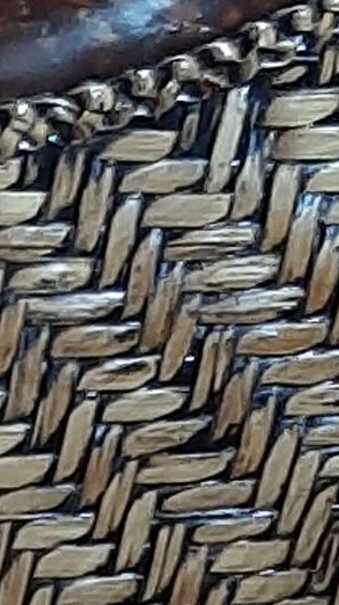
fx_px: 3505
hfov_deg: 5.3
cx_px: -522
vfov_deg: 9.6
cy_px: 880
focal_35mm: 219
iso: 160
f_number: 1.7
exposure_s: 1/25
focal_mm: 3.93
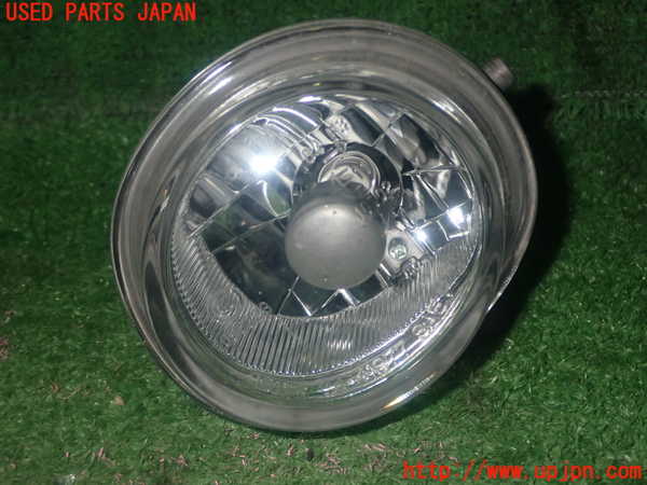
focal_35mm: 54
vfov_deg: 27.0
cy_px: 242
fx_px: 1009
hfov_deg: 35.5
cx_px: 324
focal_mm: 9.65
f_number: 10
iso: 400
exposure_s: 1/50
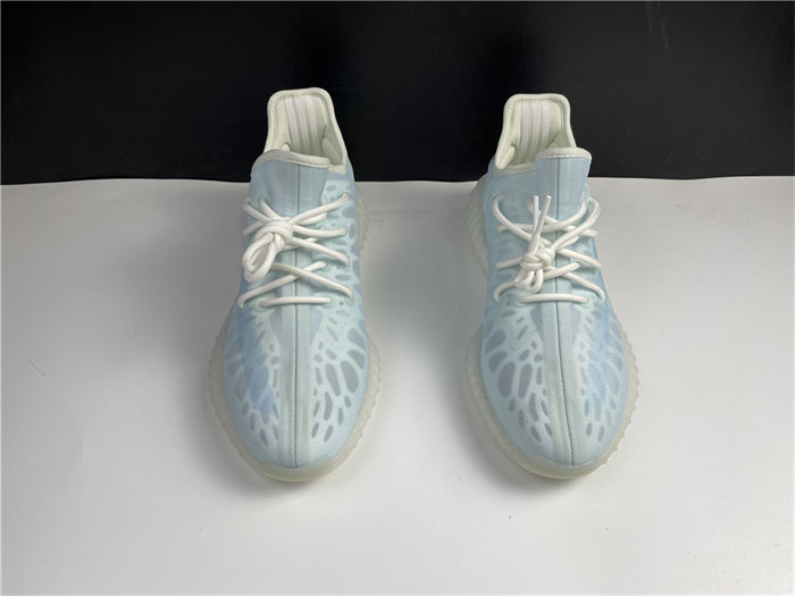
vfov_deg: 53.1
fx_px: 597
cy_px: 298
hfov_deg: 67.3
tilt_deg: -46.3
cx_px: 398
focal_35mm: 26
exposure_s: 1/121
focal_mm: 4.2
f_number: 1.6
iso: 40
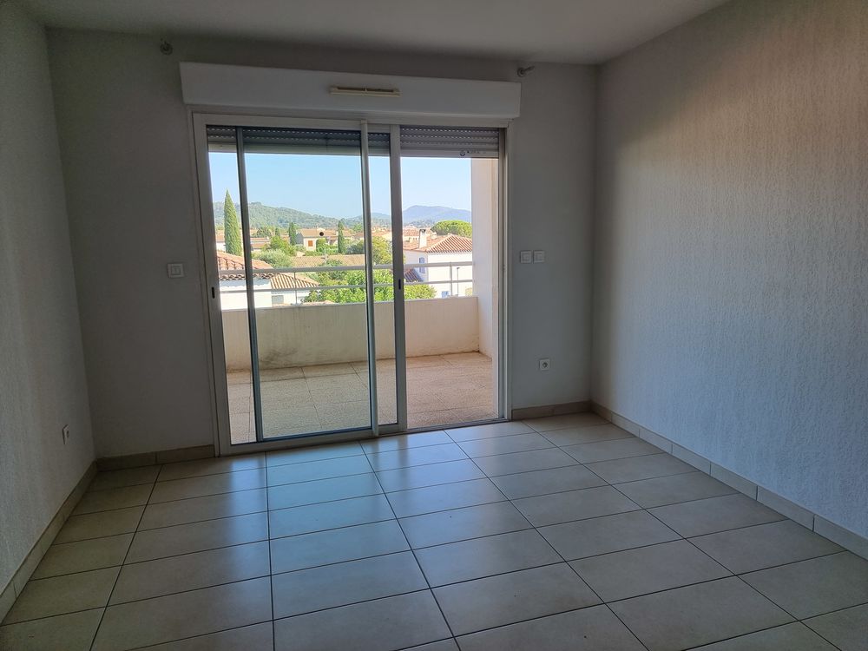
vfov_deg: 56.8
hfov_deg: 71.6
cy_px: 326
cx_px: 434
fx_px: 602
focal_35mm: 24
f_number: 1.8
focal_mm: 6.7
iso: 50
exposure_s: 1/123
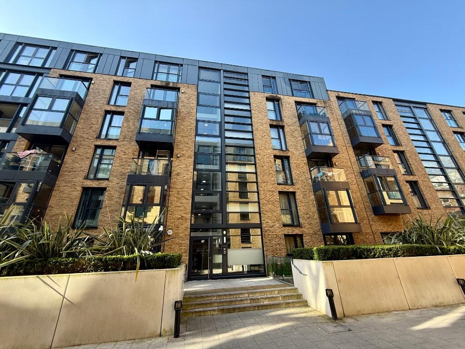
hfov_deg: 102.1
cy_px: 174
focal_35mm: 14
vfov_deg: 85.7
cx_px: 232
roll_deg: +1.5
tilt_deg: +22.0
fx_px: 188
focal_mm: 2.22
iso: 50
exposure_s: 1/156
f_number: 2.2
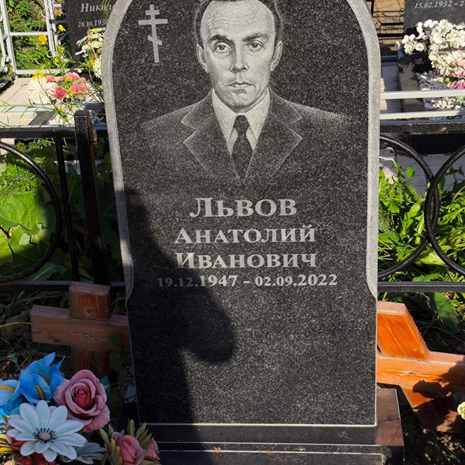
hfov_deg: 28.6
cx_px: 200
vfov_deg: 28.6
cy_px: 231
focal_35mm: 60
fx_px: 912
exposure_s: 1/1622
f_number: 1.7
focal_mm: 4.71
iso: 50
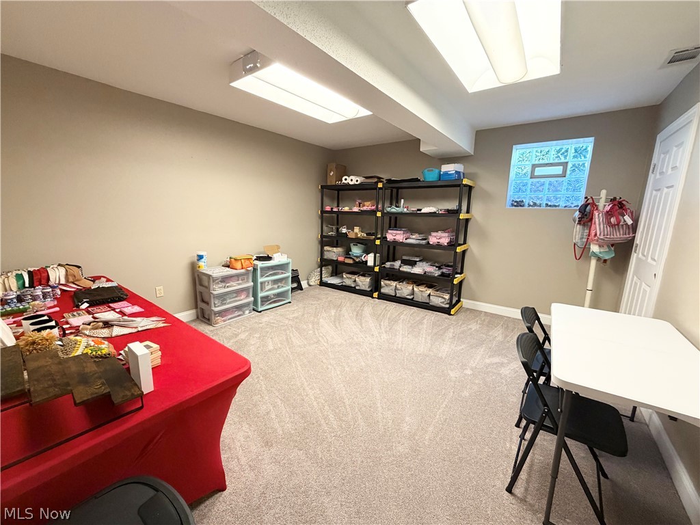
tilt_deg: -11.6
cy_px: 262
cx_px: 350
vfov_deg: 85.7
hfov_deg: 102.1
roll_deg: -0.6
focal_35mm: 14
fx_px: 283
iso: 320
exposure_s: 1/60
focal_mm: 2.22
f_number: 2.2
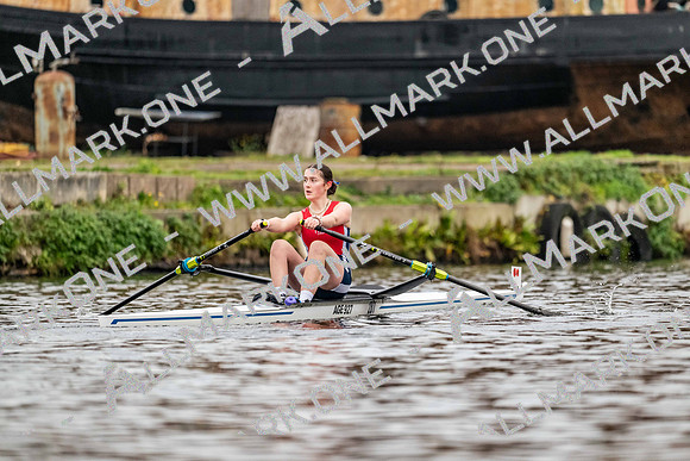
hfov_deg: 5.2
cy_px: 230
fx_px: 7668
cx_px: 345
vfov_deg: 3.4
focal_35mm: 400
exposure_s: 1/2500
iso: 2500
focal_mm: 400
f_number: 4.5
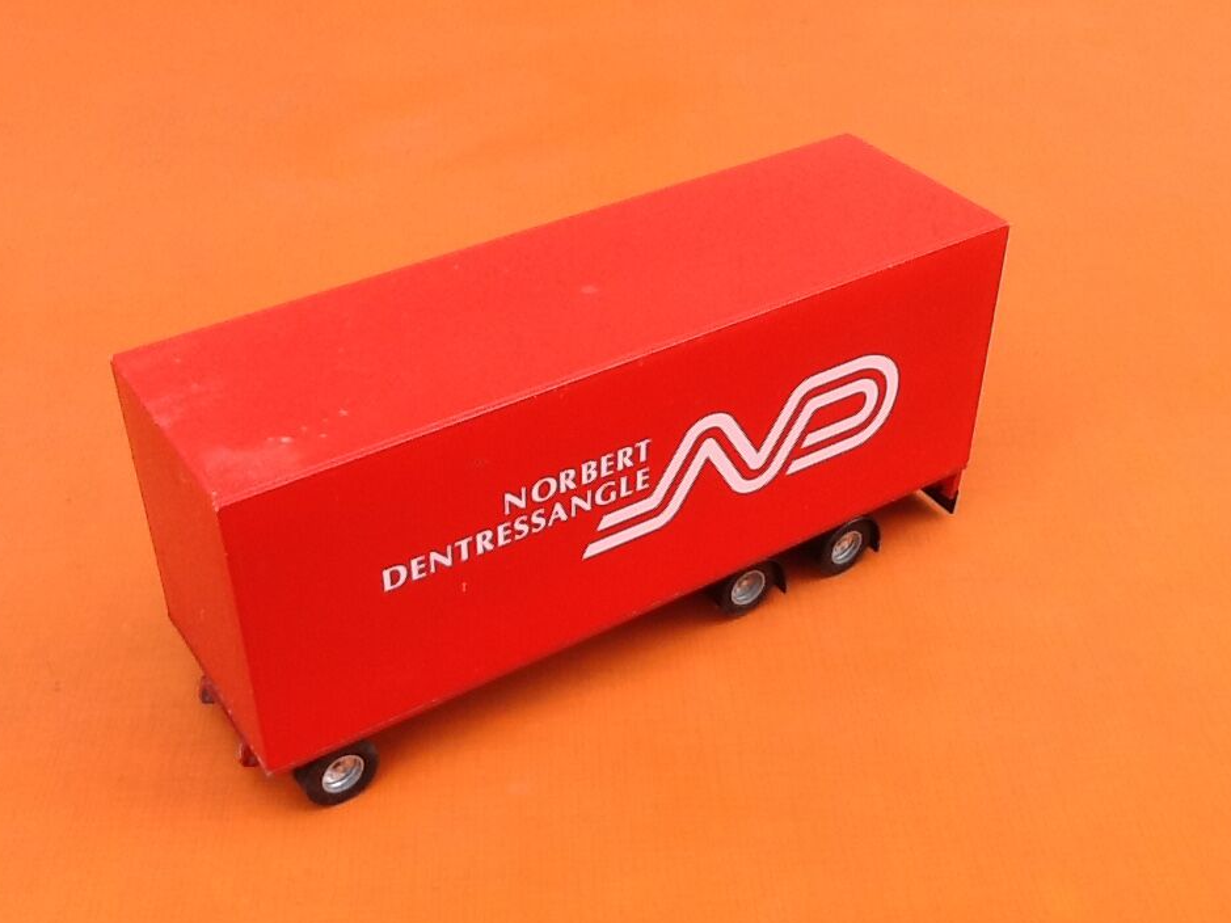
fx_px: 1600
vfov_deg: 32.2
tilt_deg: -38.5
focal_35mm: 45
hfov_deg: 42.1
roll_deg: +1.5
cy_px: 469
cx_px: 611
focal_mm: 2.03
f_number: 2.4
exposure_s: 1/156
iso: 40
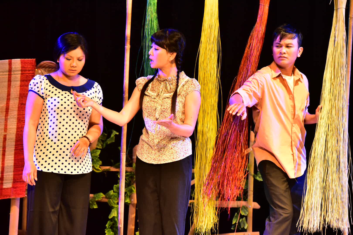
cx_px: 176
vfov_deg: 8.1
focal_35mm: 170
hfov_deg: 12.1
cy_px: 118
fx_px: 1667
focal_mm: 170
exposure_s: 1/160
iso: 6400
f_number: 5.6
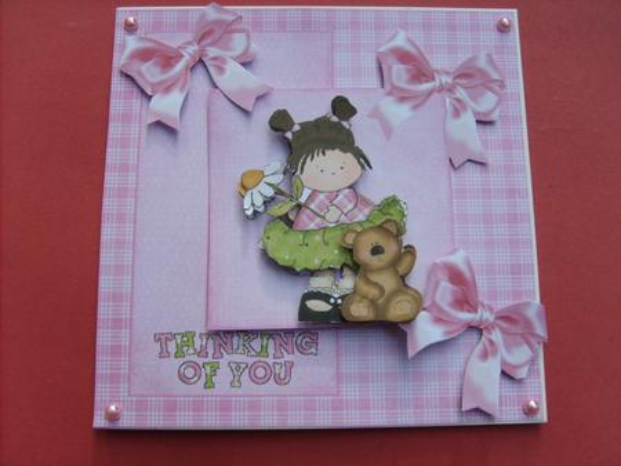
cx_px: 310
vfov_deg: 40.7
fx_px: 628
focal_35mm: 35
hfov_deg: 52.6
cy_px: 233
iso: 50
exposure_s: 1/500
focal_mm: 5.8
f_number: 2.8
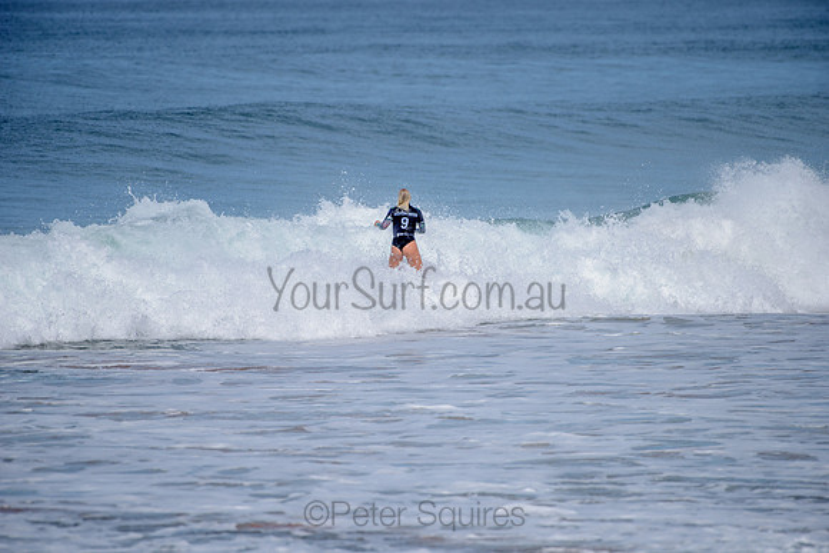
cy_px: 276
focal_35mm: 500
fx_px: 11516
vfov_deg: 2.8
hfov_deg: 4.1
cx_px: 414
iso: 250
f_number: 6.3
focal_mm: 500
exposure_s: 1/2500
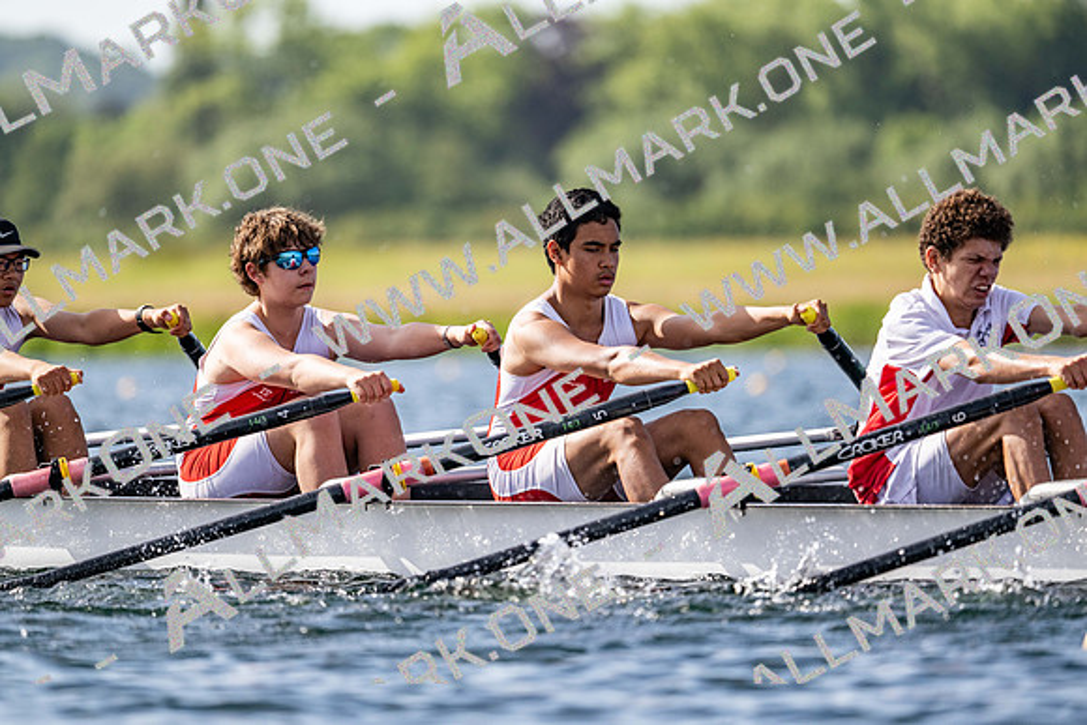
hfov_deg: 5.2
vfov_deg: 3.4
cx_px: 544
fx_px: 12080
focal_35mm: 400
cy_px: 362
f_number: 4.5
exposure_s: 1/2500
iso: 250
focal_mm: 400
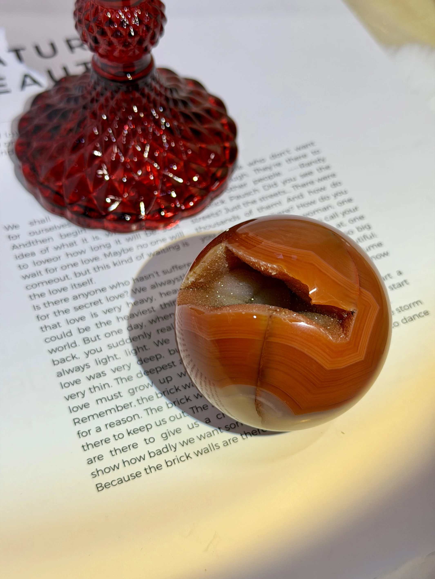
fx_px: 804
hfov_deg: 30.3
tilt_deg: -54.1
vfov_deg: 39.7
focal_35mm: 48
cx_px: 218
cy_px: 290
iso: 64
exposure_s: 1/348
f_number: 1.78
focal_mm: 6.76
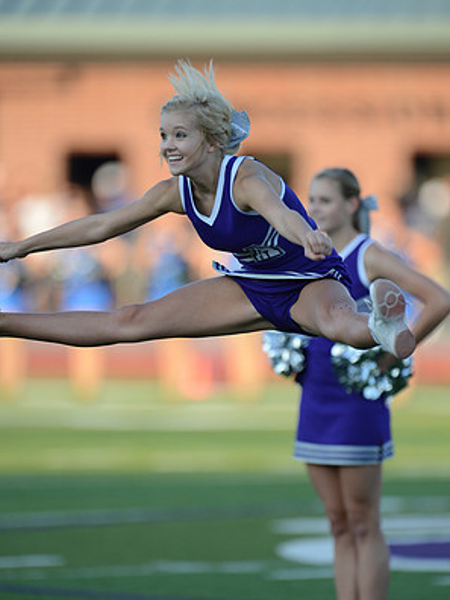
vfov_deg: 3.3
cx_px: 225
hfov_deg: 2.5
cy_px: 335
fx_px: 10417
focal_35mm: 601
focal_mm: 550
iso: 800
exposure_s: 1/1600
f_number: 4
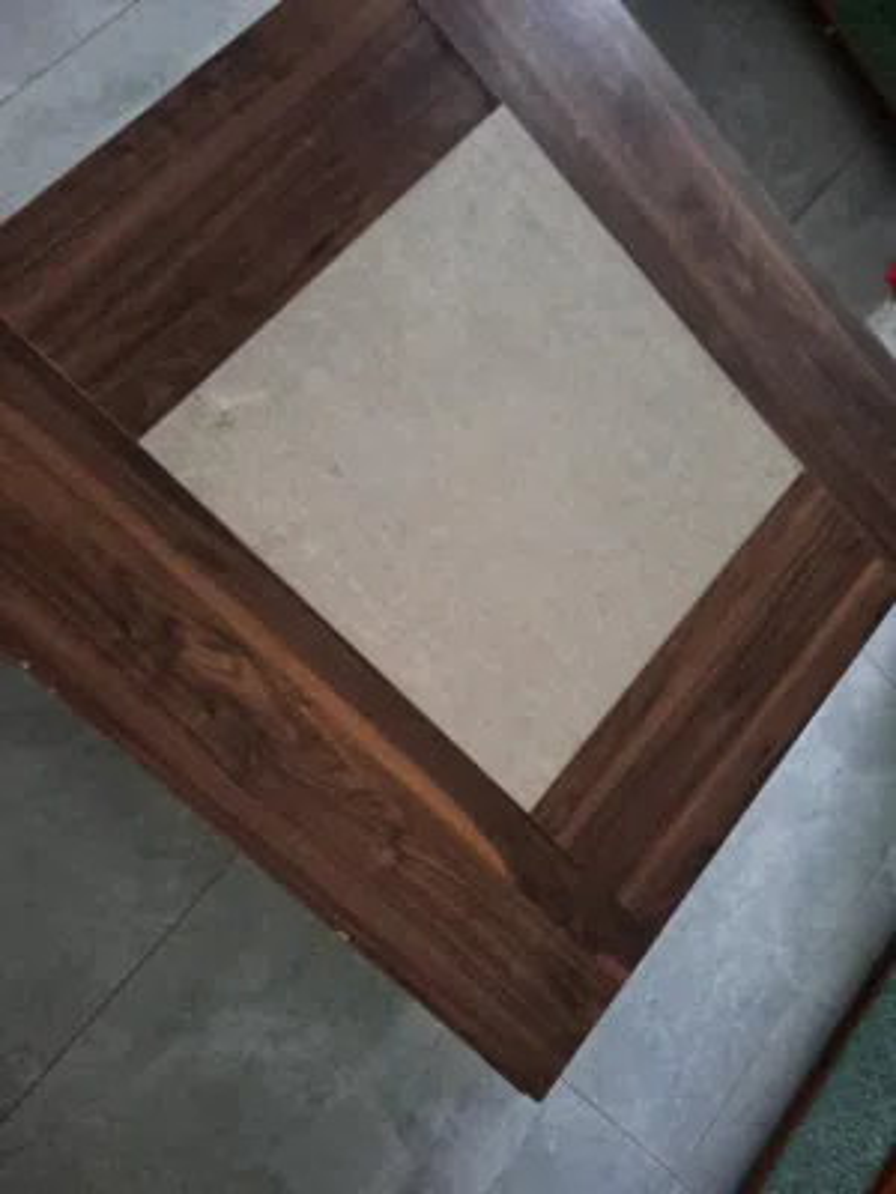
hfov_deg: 54.9
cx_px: 448
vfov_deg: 69.4
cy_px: 597
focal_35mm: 25
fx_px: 863
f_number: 1.8
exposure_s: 1/13
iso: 800
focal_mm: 4.65
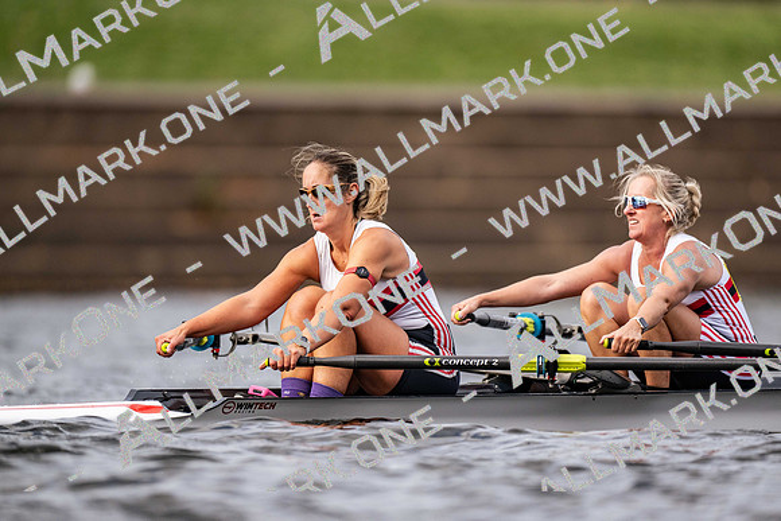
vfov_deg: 2.3
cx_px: 390
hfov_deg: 3.4
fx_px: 13026
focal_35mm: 600
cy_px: 260
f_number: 4
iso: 720
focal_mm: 600
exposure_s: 1/2500
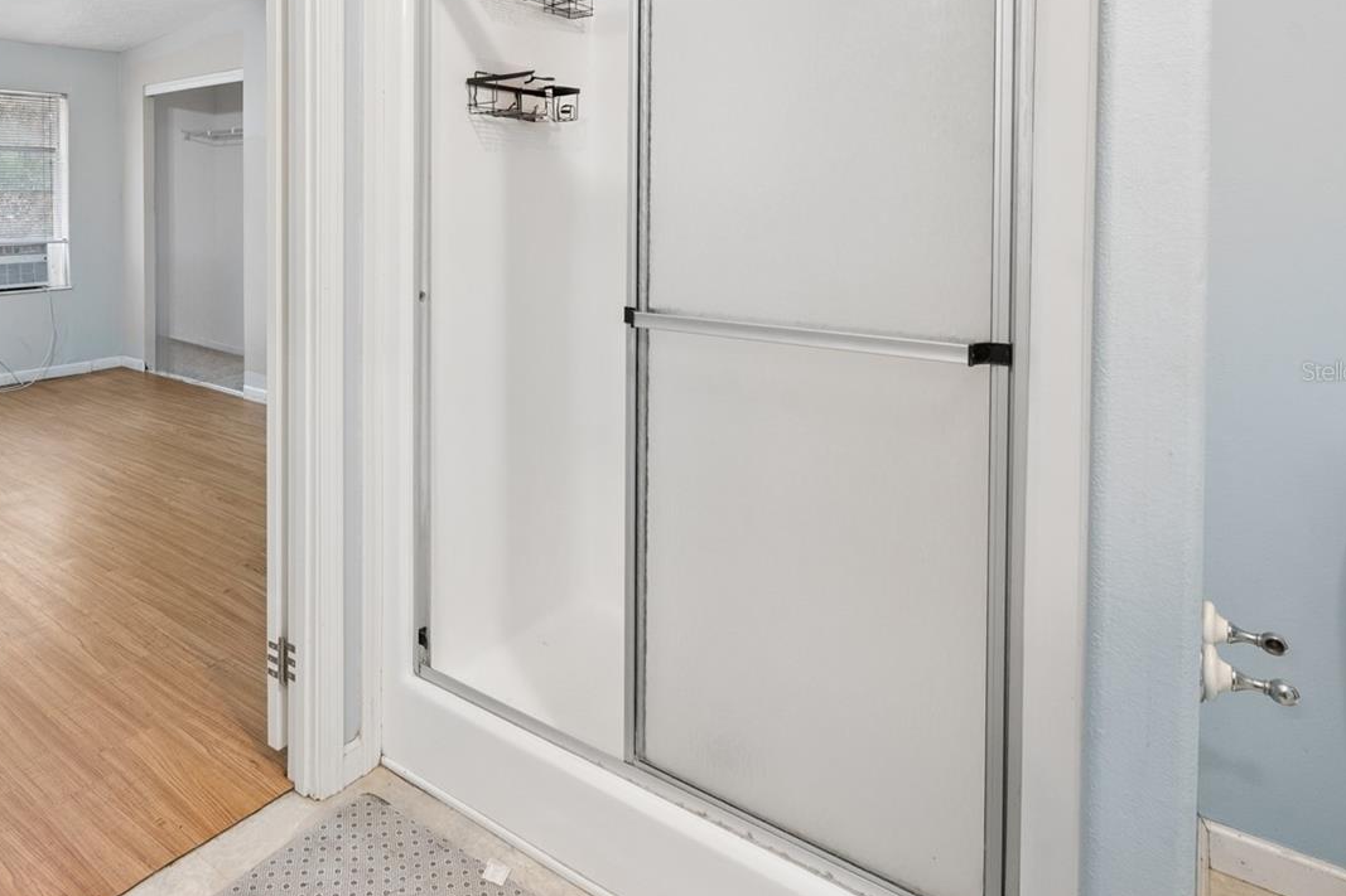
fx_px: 785
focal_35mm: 21
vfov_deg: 59.1
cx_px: 405
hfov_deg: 77.5
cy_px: 371
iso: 400
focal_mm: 14
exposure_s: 1/20
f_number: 8
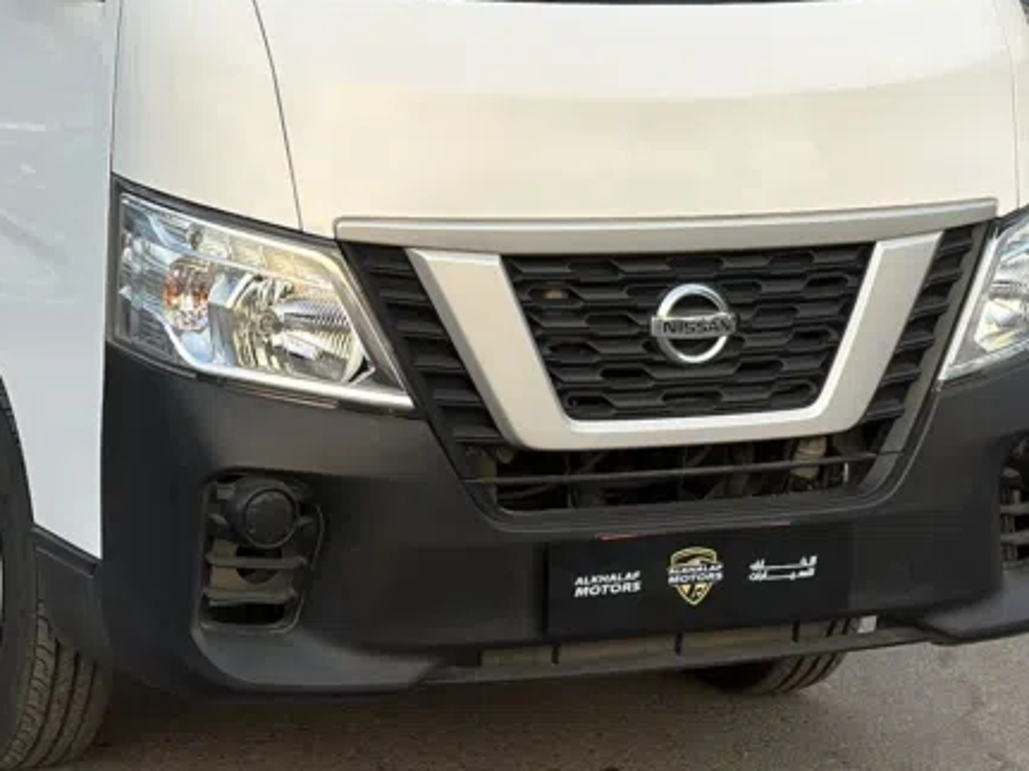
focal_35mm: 114
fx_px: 3388
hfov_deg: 17.2
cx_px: 275
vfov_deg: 12.7
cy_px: -107
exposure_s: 1/663
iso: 80
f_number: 1.78
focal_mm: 6.86
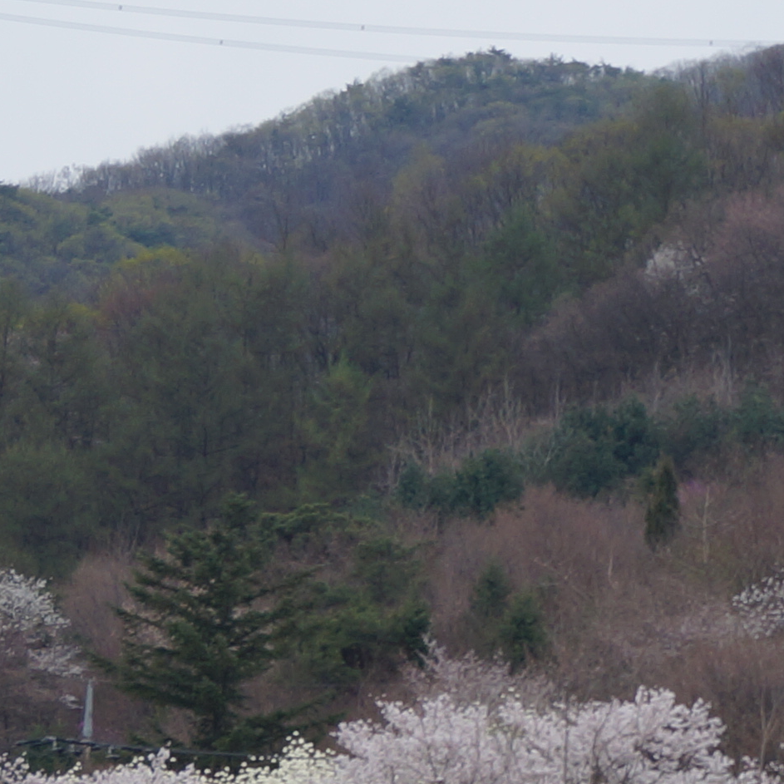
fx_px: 5099
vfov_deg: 8.8
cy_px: 584
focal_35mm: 199
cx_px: 1487
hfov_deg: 8.4
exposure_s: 1/100
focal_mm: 30
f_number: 6.3
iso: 100
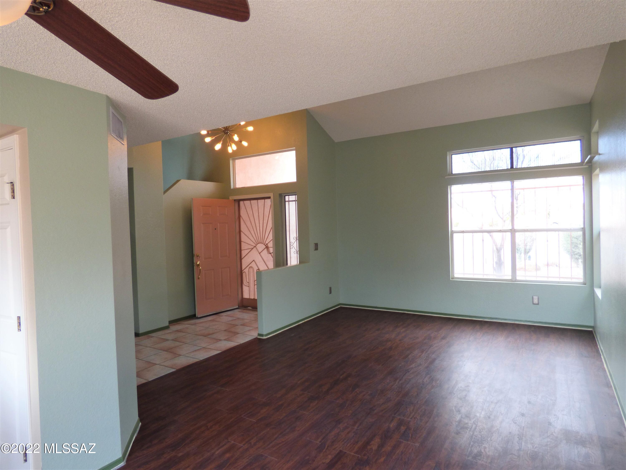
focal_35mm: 20
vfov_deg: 66.0
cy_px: 235
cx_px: 313
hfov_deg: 81.7
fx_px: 362
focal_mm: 3.58
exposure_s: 1/60
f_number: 2.8
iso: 125
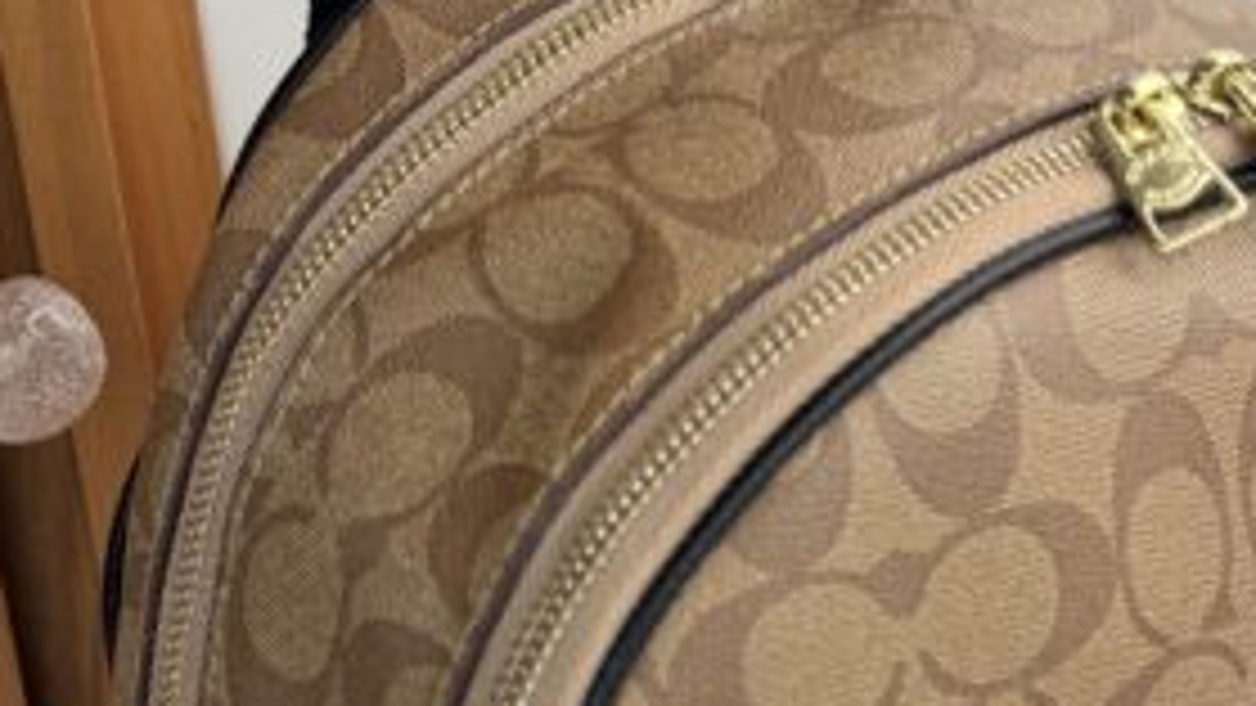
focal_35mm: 75
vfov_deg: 15.8
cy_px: 697
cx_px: 846
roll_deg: +2.7
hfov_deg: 28.0
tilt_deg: -28.0
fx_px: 2498
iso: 80
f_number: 1.78
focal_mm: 6.76
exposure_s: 1/593
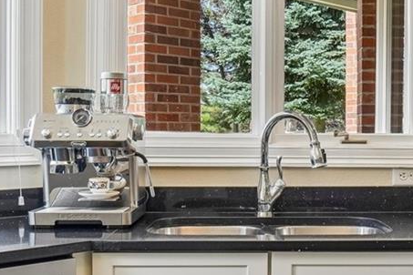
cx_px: 269
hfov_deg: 37.2
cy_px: 146
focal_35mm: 53
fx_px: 608
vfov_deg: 25.5
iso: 400
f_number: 8
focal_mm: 10
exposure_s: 1/60
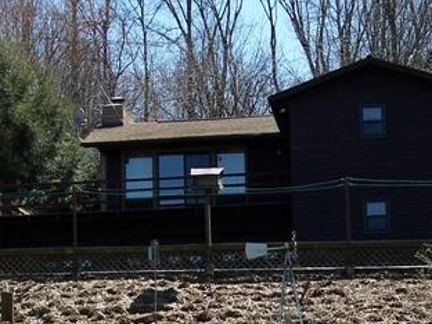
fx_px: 1335
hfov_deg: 18.4
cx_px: 171
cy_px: 285
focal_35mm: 107
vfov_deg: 13.7
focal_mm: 8
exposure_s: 1/750
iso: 100
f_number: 3.4
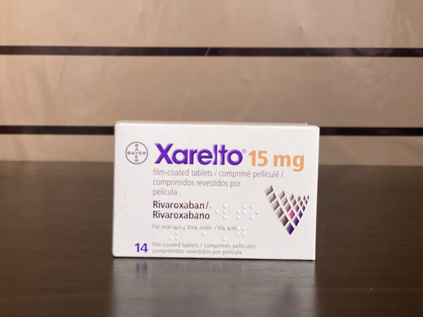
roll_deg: +1.1
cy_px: 158
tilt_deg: -5.3
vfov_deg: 28.0
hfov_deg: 36.8
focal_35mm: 52
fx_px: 635
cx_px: 212
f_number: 2
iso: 200
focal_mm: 6
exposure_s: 1/122
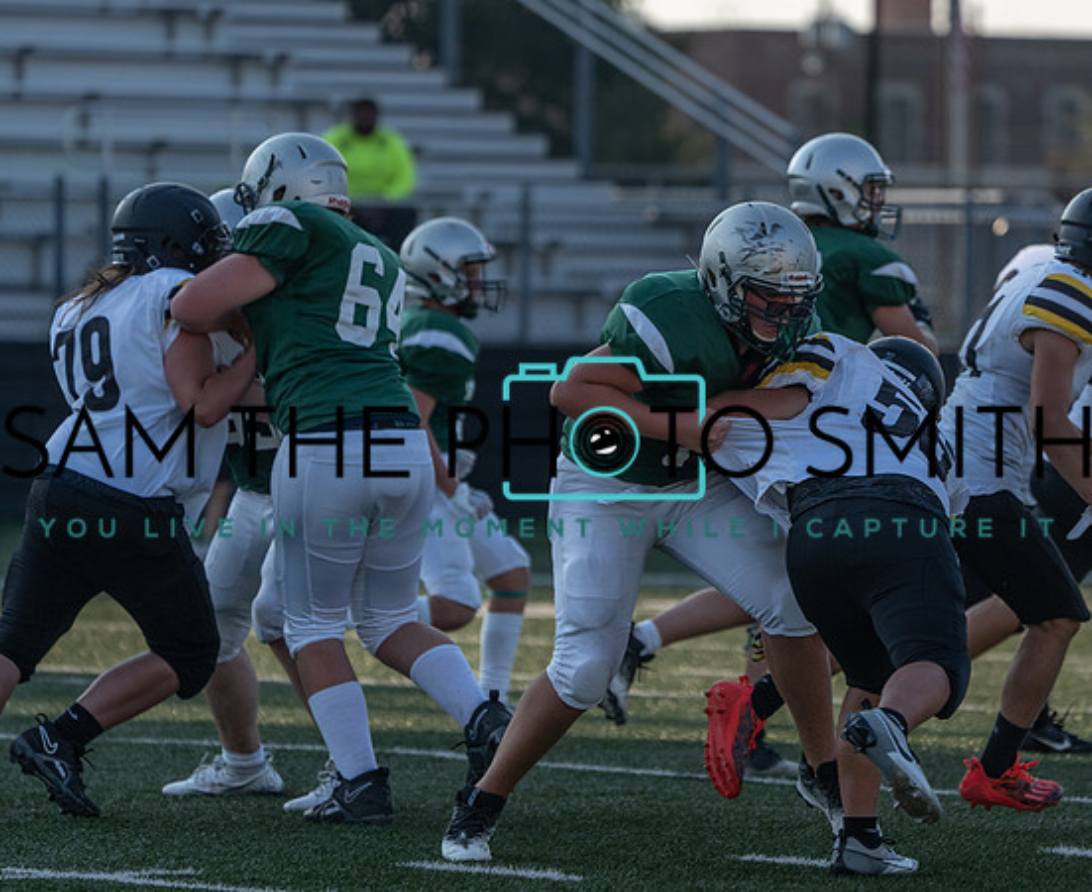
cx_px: 701
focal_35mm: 349
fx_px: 11383
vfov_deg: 4.5
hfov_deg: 5.5
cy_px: 469
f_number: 5.6
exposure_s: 1/1250
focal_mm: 279
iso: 400
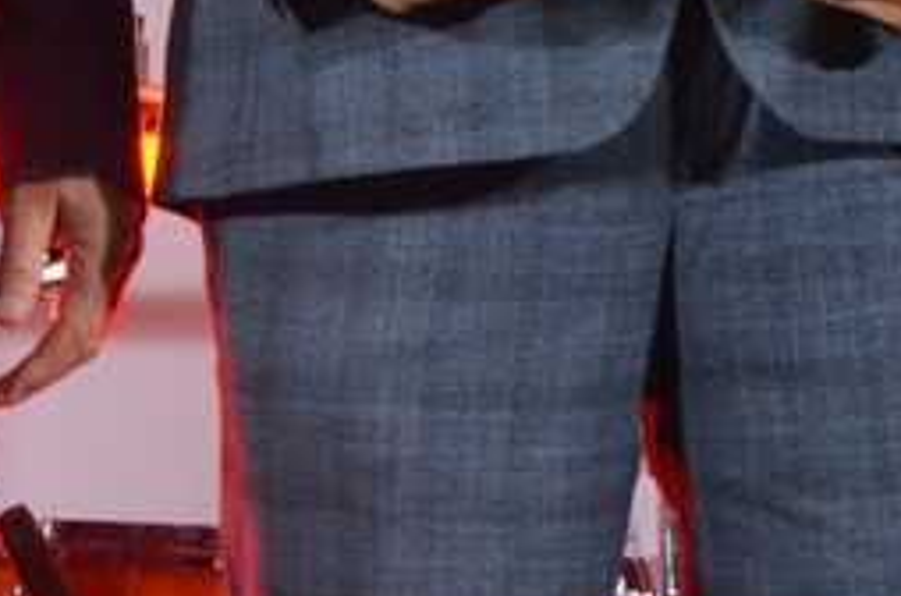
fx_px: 18583
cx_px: 628
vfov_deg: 1.8
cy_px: -729
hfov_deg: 2.8
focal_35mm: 744
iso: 800
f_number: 5.6
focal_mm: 105
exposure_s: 1/40
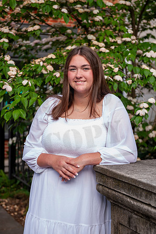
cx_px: 78
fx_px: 430
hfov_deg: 20.6
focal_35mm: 66
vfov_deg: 30.5
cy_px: 117
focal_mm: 66
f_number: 4.5
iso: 125
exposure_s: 1/100
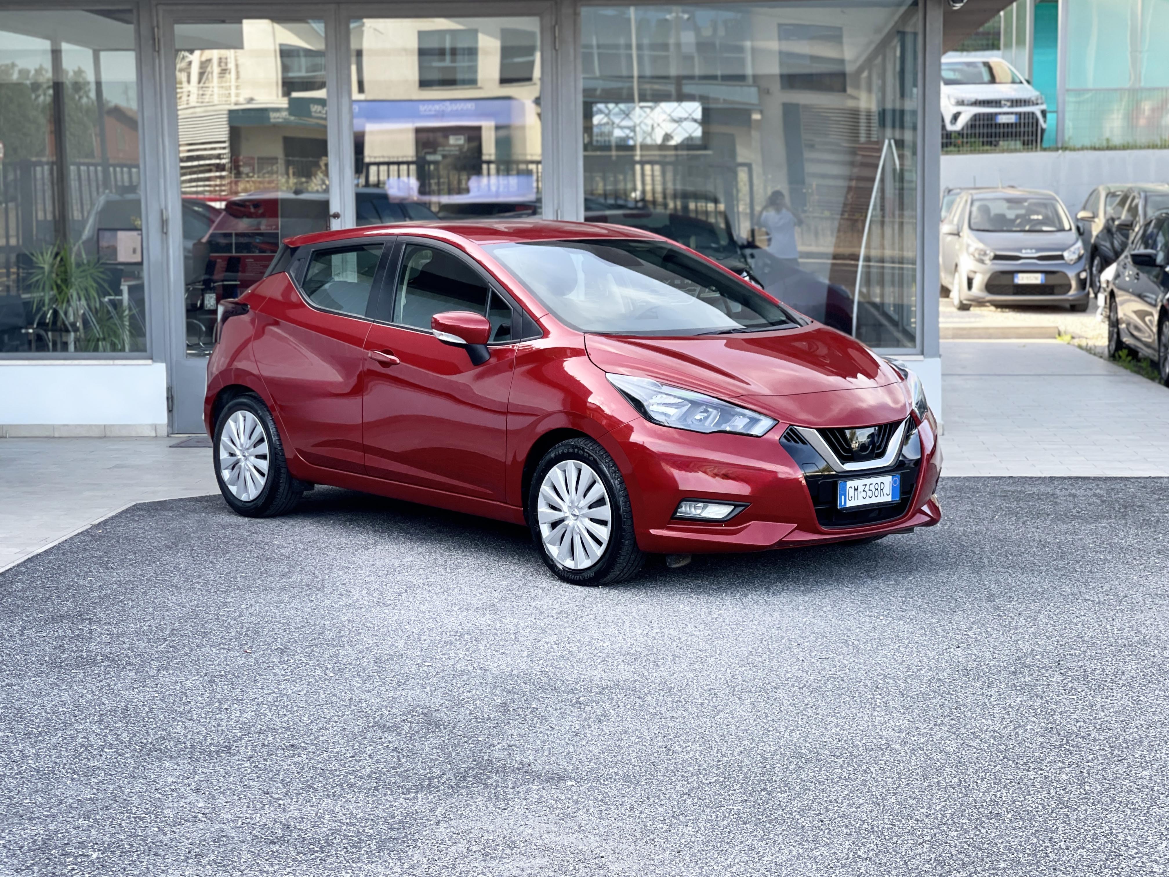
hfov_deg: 30.3
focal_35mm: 64
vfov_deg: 22.9
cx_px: 584
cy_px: 438
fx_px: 2161
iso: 32
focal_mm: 7.5
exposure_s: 1/121
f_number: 2.2
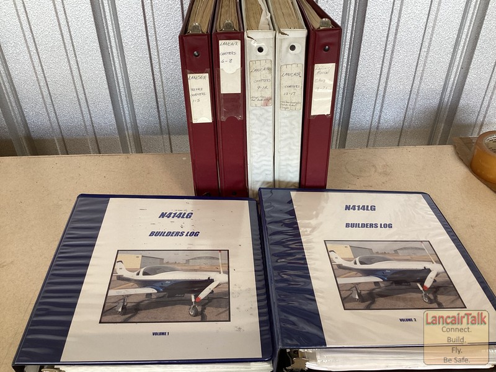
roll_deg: -0.3
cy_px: 186
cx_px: 248
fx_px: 444
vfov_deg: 45.4
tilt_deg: -37.6
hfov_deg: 58.4
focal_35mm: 31
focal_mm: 3.3
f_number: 2.4
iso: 25
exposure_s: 1/100
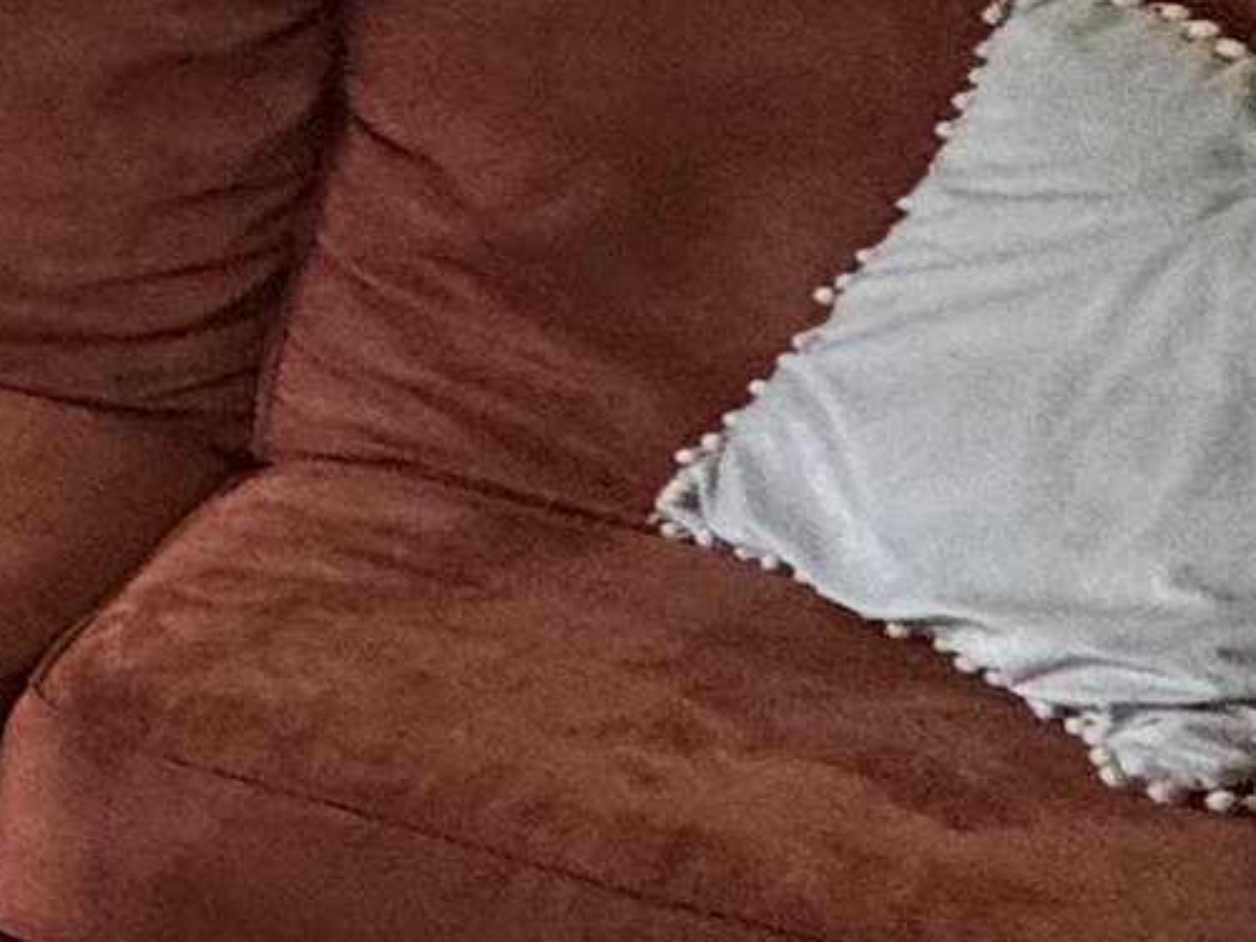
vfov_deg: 16.7
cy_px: -45
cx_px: -1987
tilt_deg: -14.0
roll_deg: +3.2
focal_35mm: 86
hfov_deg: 13.6
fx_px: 3120
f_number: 2.2
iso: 125
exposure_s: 1/120
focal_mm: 2.22
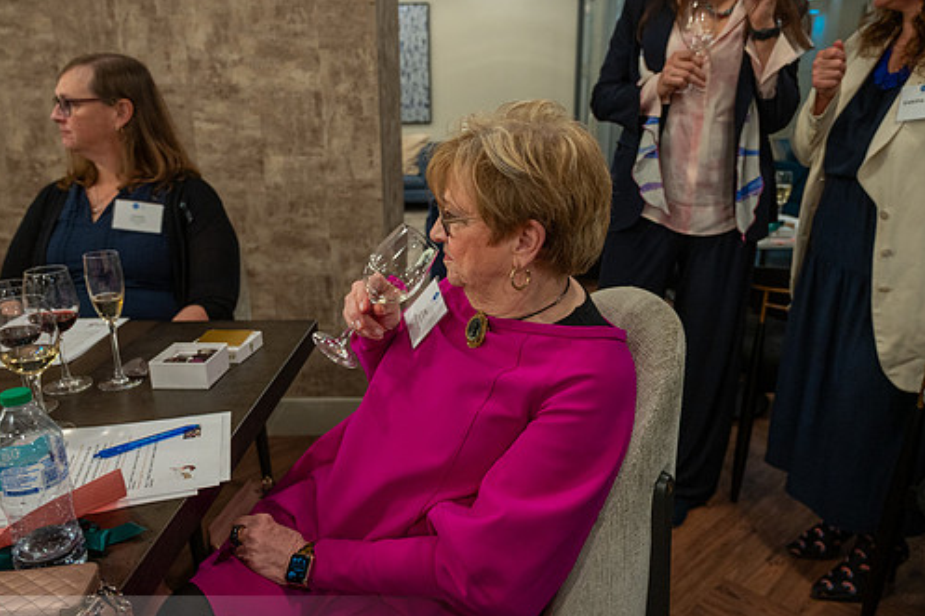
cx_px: 456
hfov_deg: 65.5
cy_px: 309
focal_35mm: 28
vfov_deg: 46.4
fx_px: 719
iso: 2000
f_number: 4
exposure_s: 1/100
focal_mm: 24
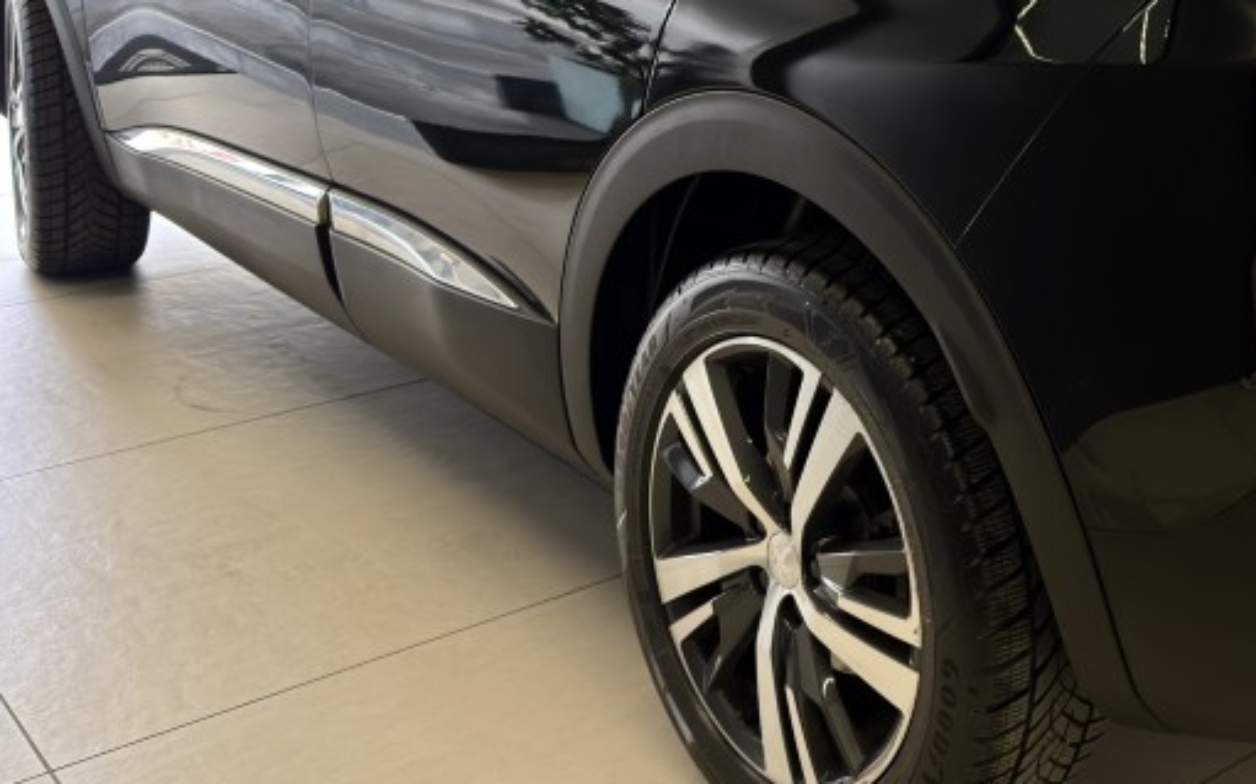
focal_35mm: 51
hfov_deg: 37.9
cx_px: 1032
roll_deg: -1.4
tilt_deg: -10.7
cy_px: -5
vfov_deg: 24.2
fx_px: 1745
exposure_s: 1/110
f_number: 1.78
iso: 200
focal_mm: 6.76
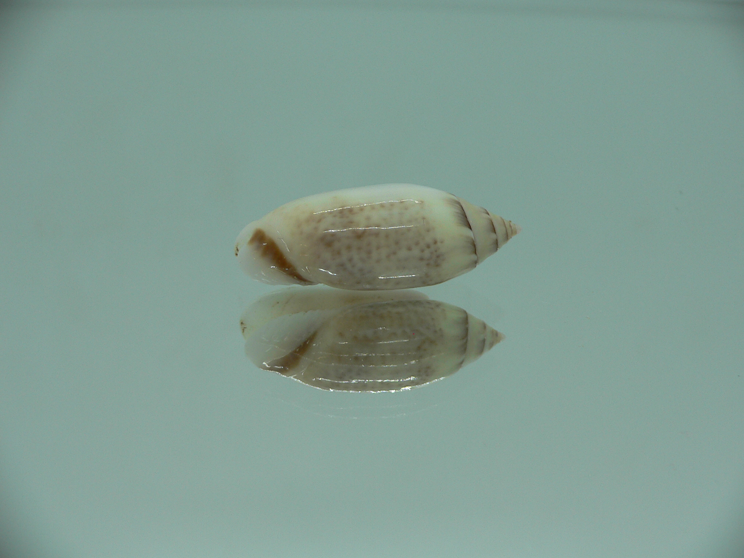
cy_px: 279
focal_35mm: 35
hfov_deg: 52.6
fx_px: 752
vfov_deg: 40.7
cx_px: 372
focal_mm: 4.6
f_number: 2.8
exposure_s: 1/80
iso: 80
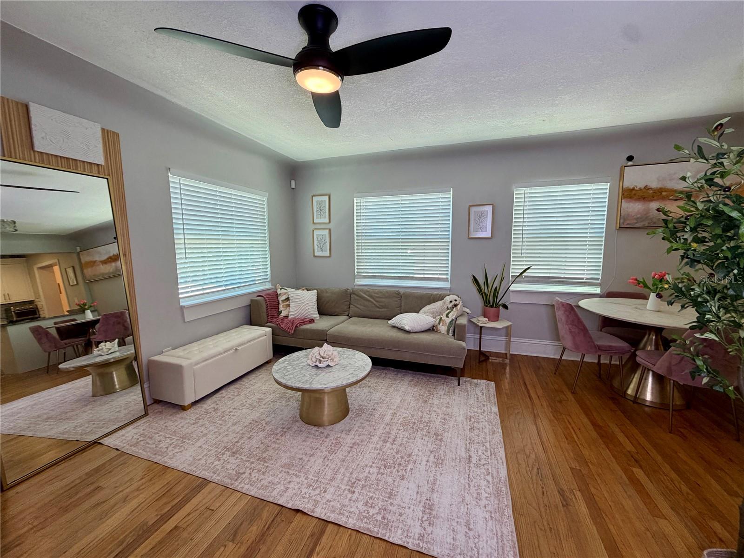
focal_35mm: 14
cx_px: 372
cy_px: 279
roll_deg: +0.2
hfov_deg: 102.1
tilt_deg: -6.0
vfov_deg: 85.7
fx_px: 301
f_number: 2.2
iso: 160
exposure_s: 1/120
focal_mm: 2.22
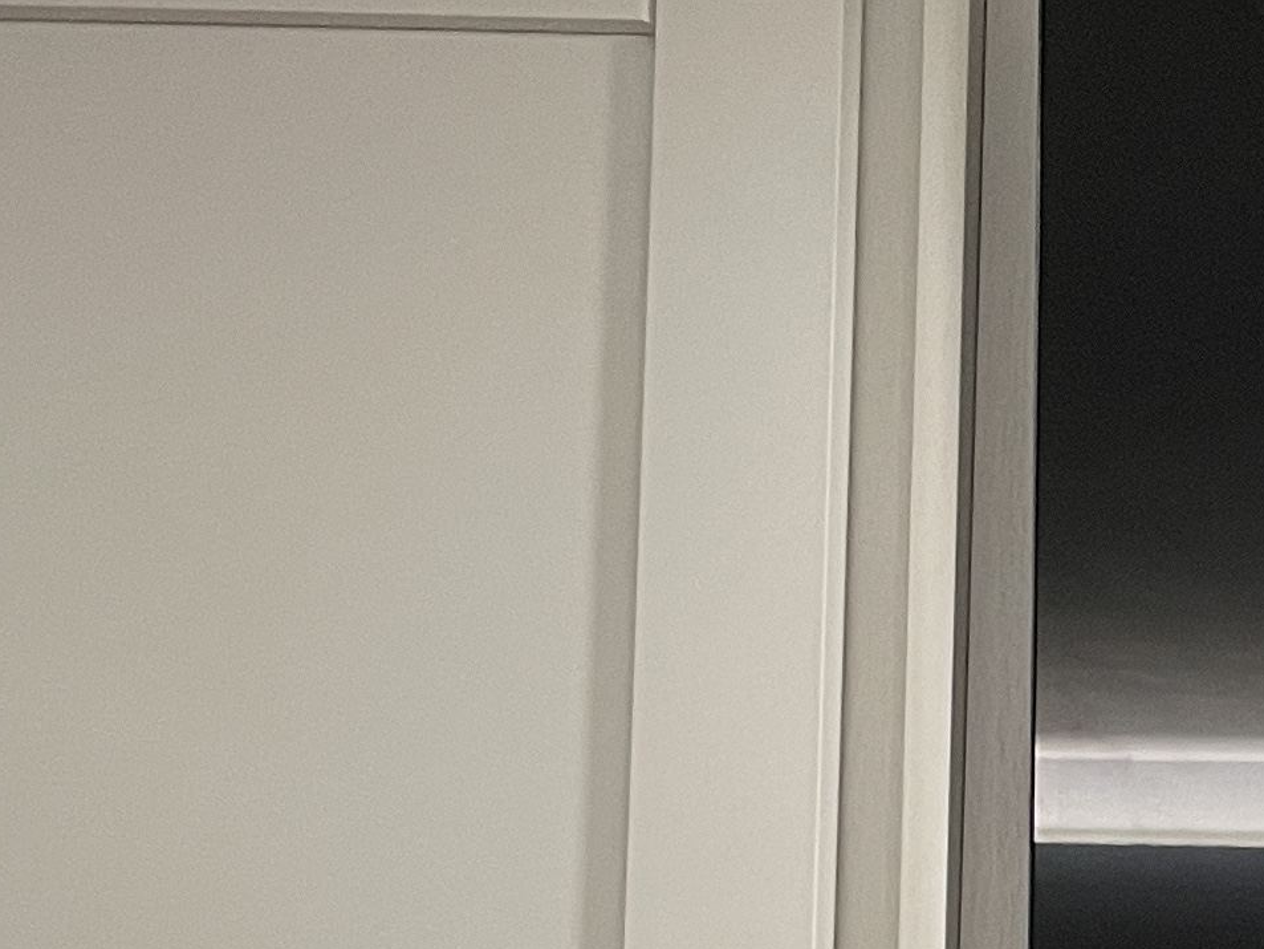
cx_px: 2089
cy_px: 1262
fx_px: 4017
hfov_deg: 15.9
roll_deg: -1.5
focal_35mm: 110
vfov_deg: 13.0
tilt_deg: +7.6
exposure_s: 1/60
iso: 160
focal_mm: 4.2
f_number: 1.6
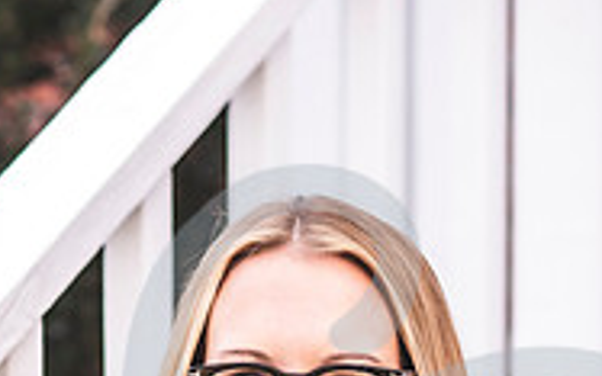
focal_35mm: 208
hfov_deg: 10.1
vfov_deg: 6.2
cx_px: 229
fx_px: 3414
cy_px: 707
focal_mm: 85
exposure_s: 1/320
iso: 100
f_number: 2.8
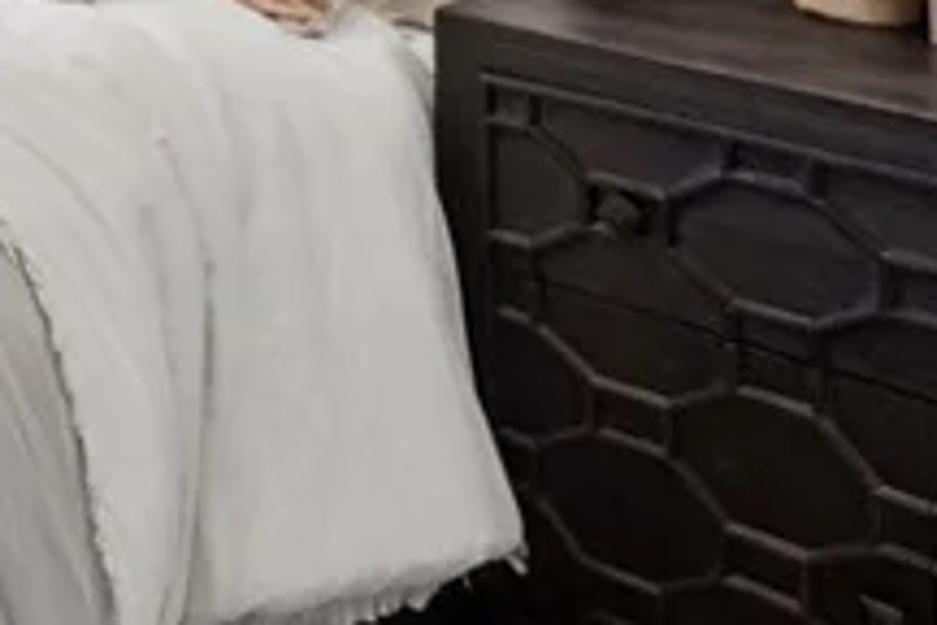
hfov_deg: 22.9
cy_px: -493
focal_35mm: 71
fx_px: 1848
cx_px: -477
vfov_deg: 16.2
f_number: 8
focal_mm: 10
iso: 400
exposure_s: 1/5
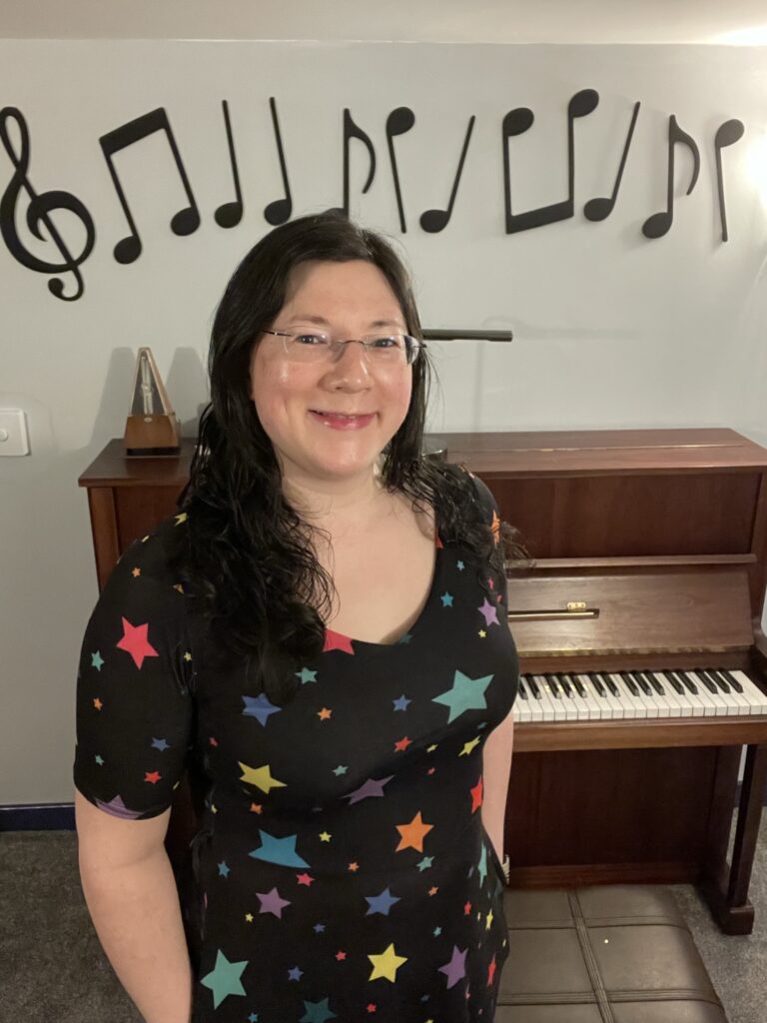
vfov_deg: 60.0
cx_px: 384
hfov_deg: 46.8
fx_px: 886
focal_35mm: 30
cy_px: 512
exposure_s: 1/23
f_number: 2.2
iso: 800
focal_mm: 2.71
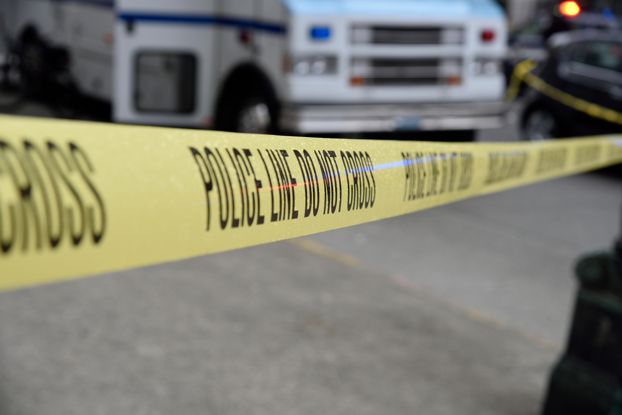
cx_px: 311
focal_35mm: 82
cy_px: 208
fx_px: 1417
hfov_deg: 24.8
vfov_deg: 16.7
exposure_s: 1/250
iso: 360
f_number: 8
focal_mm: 82
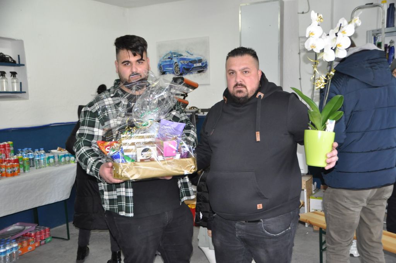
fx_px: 478
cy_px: 132
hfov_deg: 45.0
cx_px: 198
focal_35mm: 44
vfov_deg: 30.8
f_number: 4
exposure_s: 1/60
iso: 800
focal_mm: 29
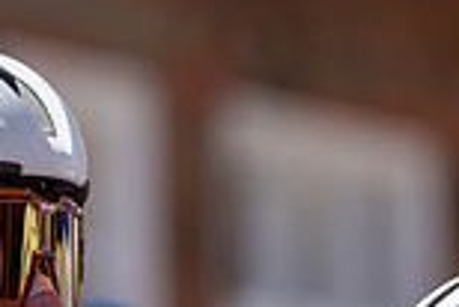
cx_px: -18
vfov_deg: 1.8
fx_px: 9584
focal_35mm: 751
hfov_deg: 2.7
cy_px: 446
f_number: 4
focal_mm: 200
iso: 160
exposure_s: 1/1000
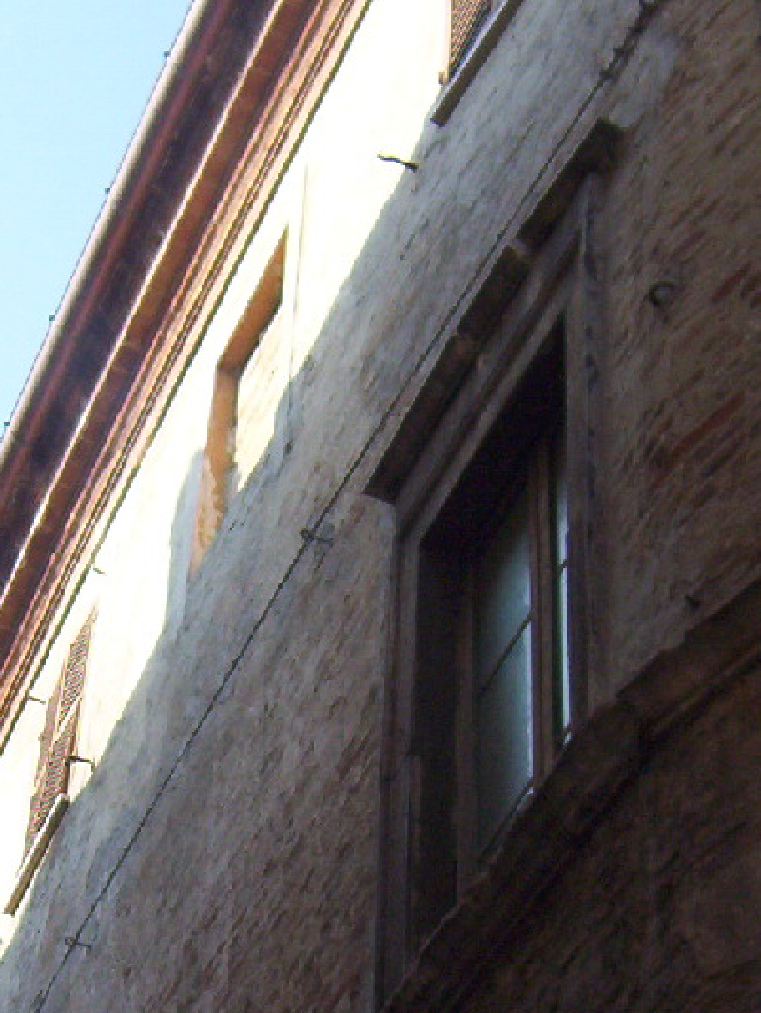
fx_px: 2344
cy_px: 798
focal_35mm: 80
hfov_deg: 18.4
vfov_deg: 24.1
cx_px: 470
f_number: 2.76
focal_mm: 5.54
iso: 100
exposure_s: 1/868
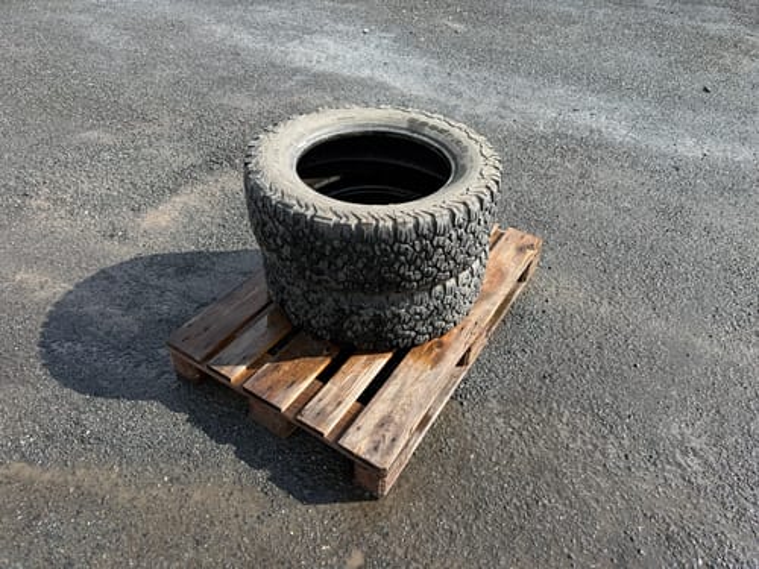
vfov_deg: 56.8
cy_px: 284
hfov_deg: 71.6
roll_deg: -7.0
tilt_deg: -38.2
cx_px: 380
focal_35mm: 24
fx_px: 526
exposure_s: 1/1855
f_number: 1.78
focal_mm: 6.76
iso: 80
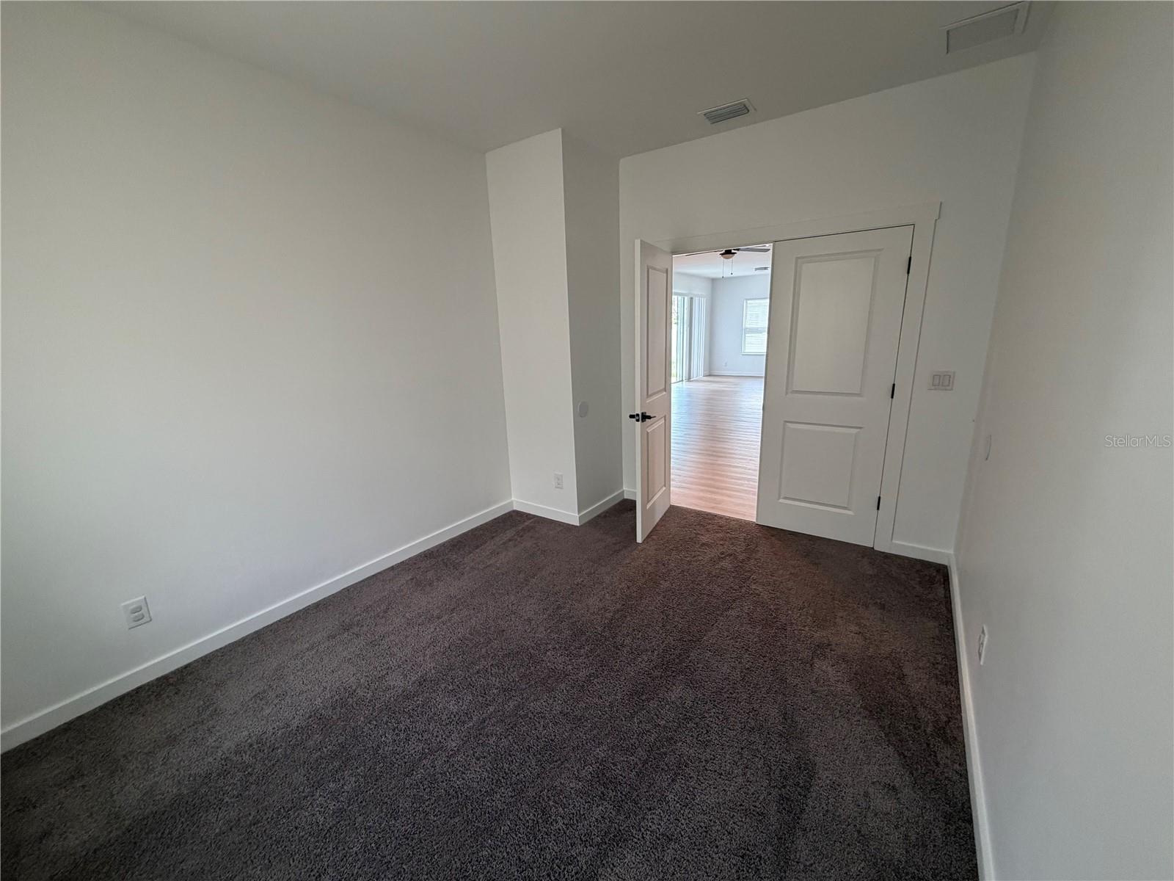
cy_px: 440
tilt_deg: -13.4
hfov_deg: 102.1
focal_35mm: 14
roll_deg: +1.5
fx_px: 475
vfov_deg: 85.7
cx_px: 587
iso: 250
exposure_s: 1/60
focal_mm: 2.22
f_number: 2.2
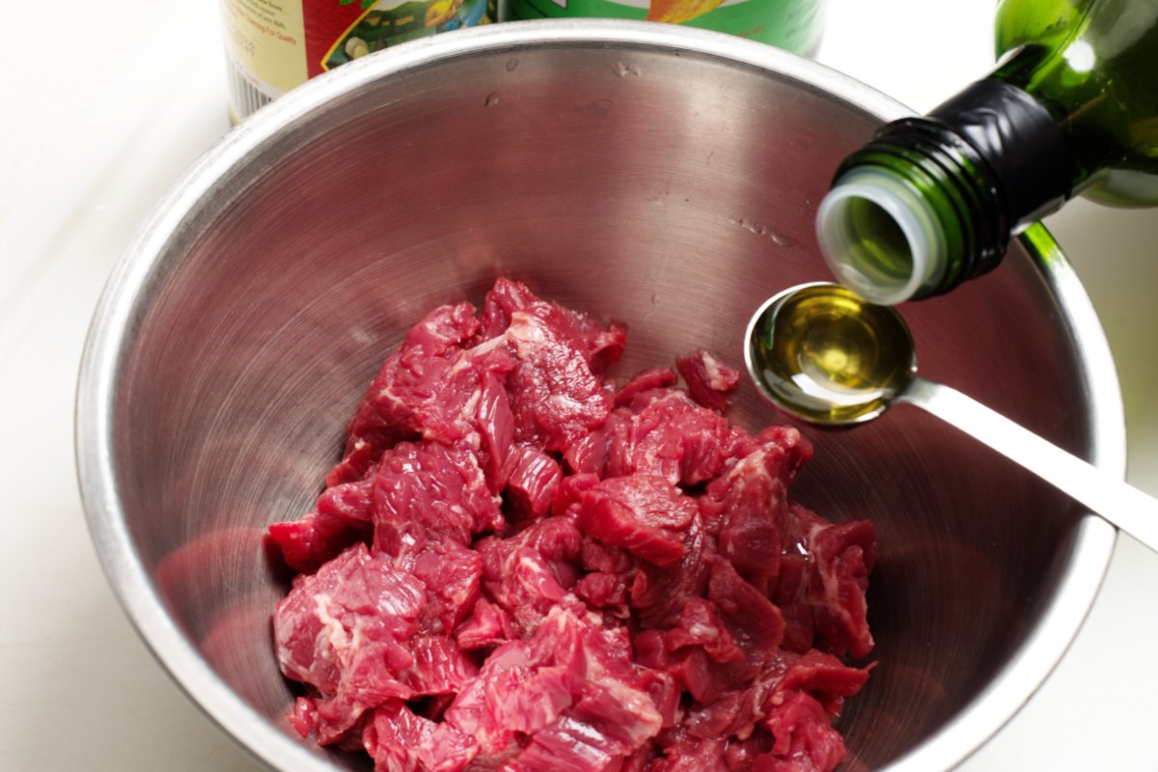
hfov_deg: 28.8
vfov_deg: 19.5
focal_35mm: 70
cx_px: 579
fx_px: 2251
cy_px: 386
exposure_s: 1/100
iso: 100
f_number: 10
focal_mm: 70
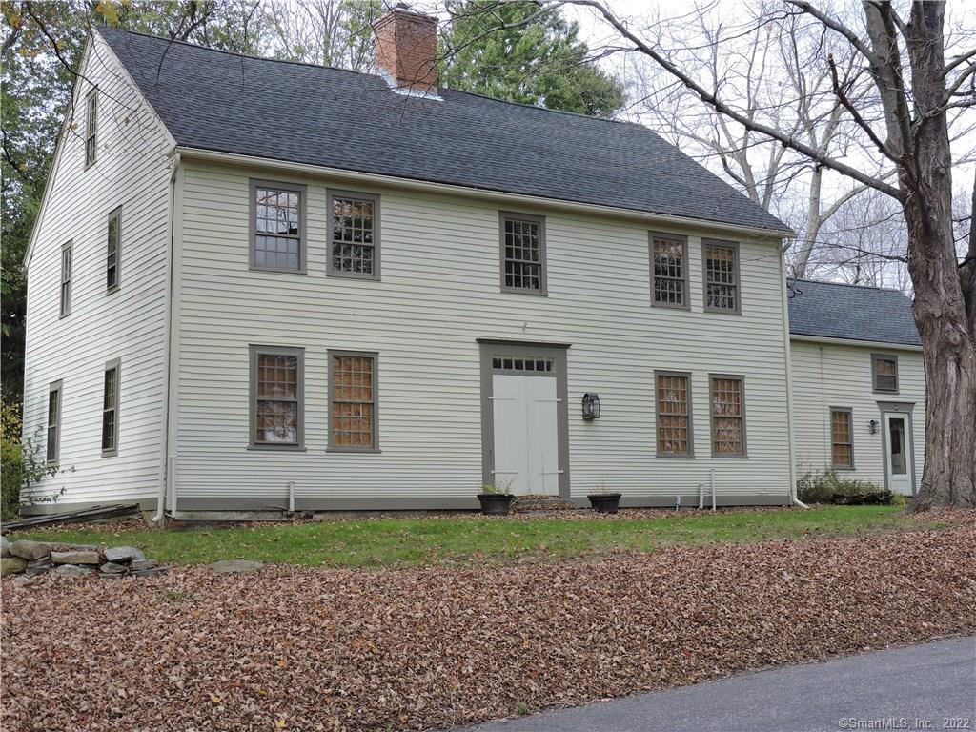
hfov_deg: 40.4
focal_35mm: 47
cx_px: 488
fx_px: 1325
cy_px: 366
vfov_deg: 30.9
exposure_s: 1/160
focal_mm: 8.4
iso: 100
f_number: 3.5
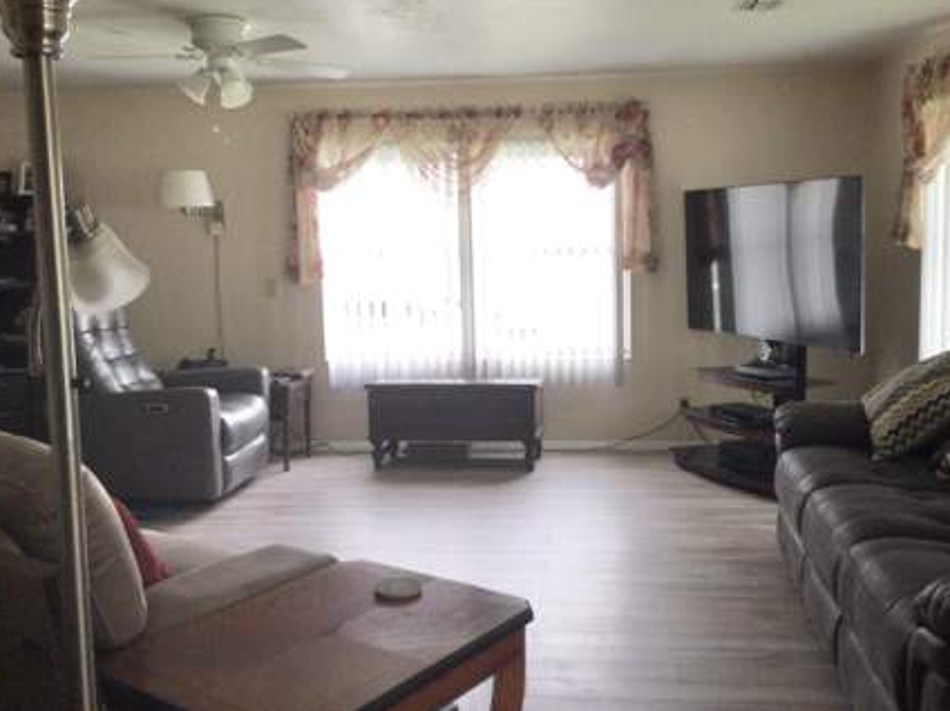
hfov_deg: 52.6
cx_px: 507
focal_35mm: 35
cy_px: 319
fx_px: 960
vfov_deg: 40.6
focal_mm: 3.3
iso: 40
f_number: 2.4
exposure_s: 1/120
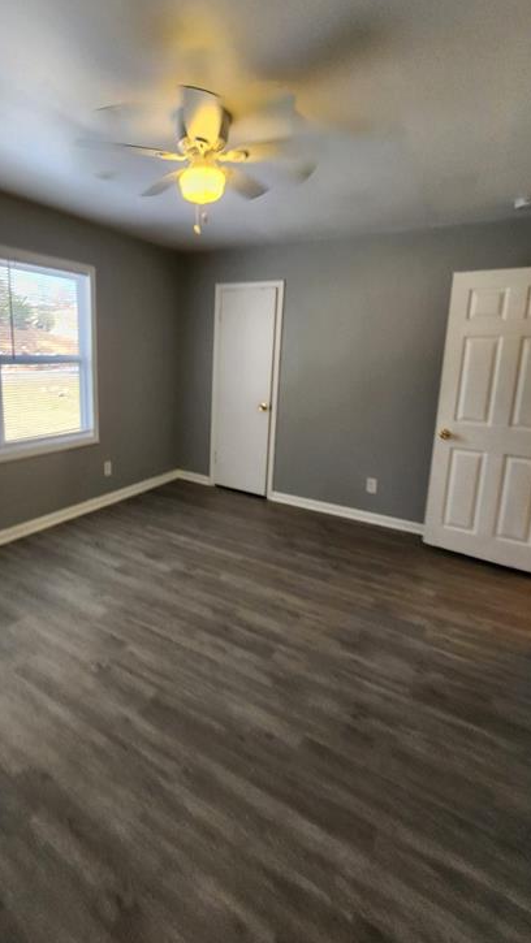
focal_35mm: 15
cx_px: 184
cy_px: 454
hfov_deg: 68.8
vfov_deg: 102.9
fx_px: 375
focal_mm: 2.2
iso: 125
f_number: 2.2
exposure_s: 1/60
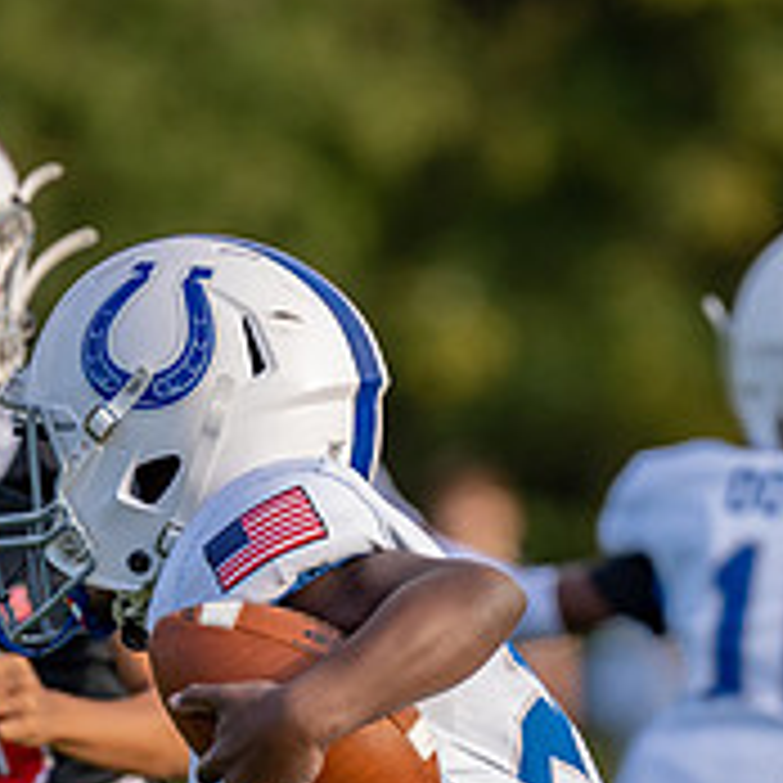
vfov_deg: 1.9
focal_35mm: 926
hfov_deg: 1.9
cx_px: 498
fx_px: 23697
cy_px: 815
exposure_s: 1/1250
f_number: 2.8
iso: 200
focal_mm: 200
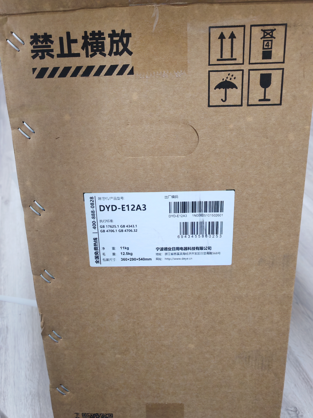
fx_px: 326
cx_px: 156
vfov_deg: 65.3
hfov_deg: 51.4
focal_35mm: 27
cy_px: 209
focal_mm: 5.52
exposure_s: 1/100
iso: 1000
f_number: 1.95
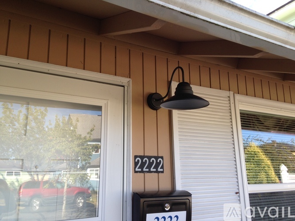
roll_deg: +1.2
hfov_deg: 55.4
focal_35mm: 33
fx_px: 281
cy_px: 110
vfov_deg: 42.9
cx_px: 148
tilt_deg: +12.5
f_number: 2.4
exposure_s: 1/209
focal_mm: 4.12
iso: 50
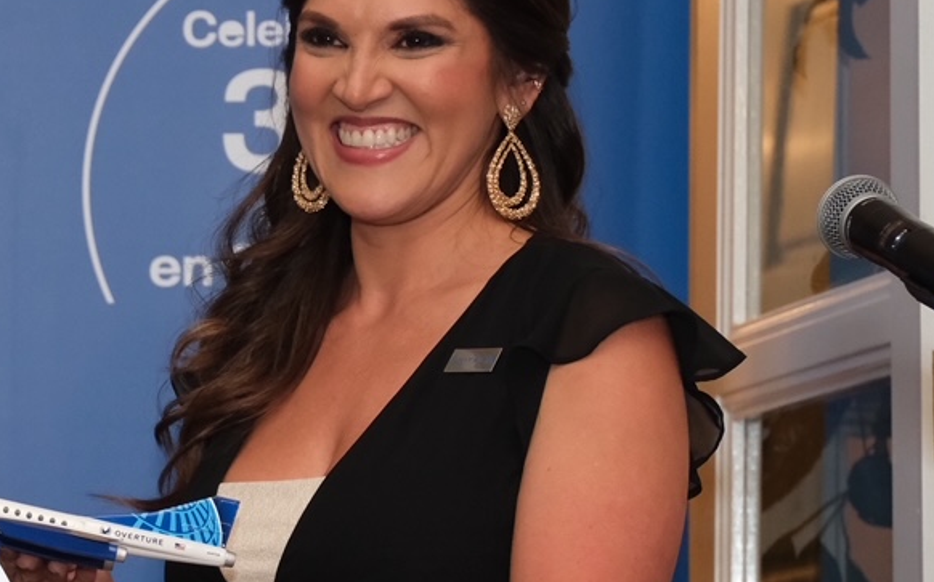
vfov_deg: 6.6
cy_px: 431
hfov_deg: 10.4
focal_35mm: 199
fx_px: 5063
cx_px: -101
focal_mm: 55
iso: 2500
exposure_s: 1/80
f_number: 5.6
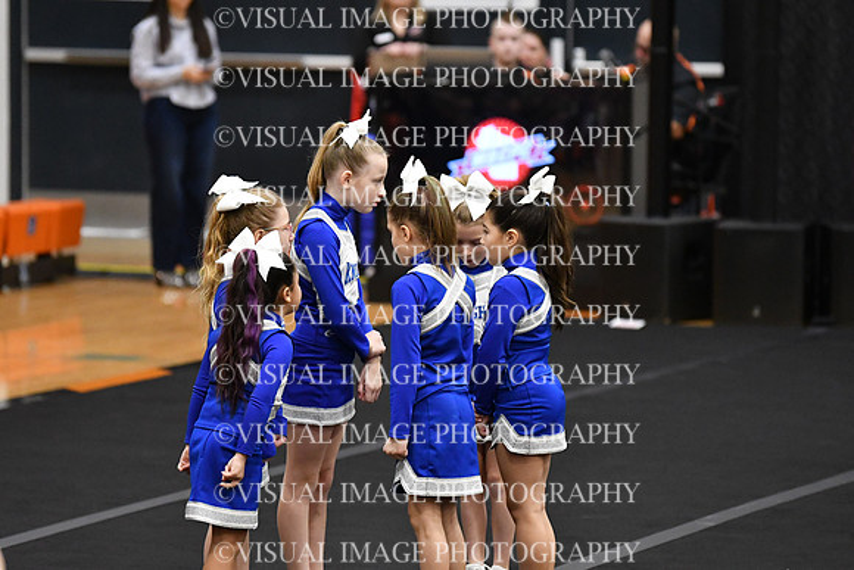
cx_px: 427
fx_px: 5505
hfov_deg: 8.9
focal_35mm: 232
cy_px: 285
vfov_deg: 5.9
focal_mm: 155
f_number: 2.8
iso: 5000
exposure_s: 1/800
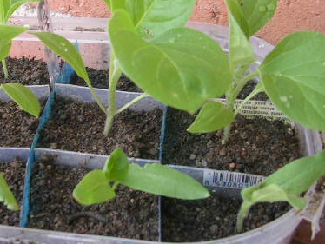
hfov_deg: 29.3
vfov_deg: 22.5
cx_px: 77
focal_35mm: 65
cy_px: 81
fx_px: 611
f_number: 2.8
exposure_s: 1/18.1
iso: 50
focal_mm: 5.8
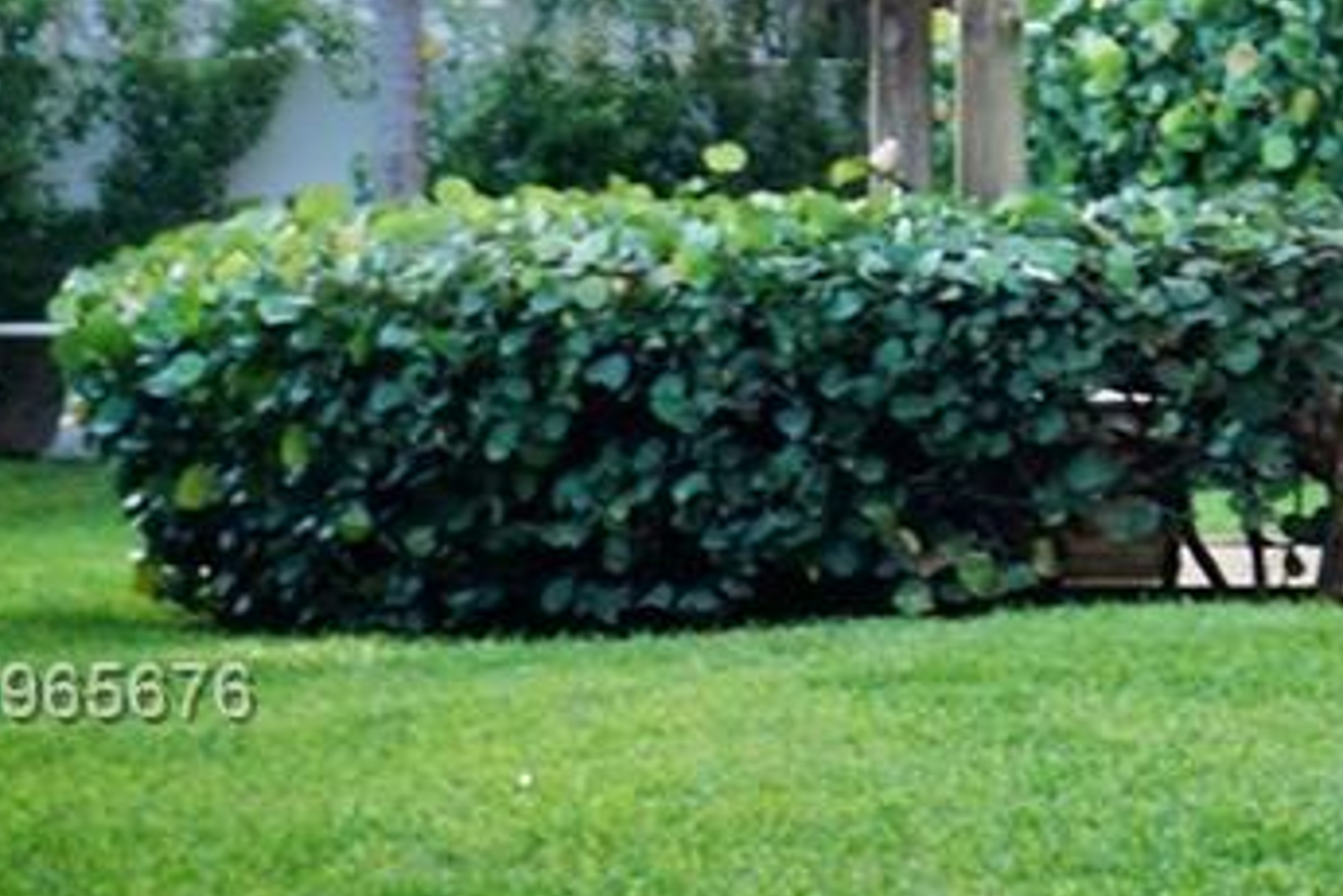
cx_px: 2752
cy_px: 697
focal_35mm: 278
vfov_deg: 4.9
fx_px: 10370
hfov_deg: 7.1
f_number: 5.6
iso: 100
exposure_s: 1/80
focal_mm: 40
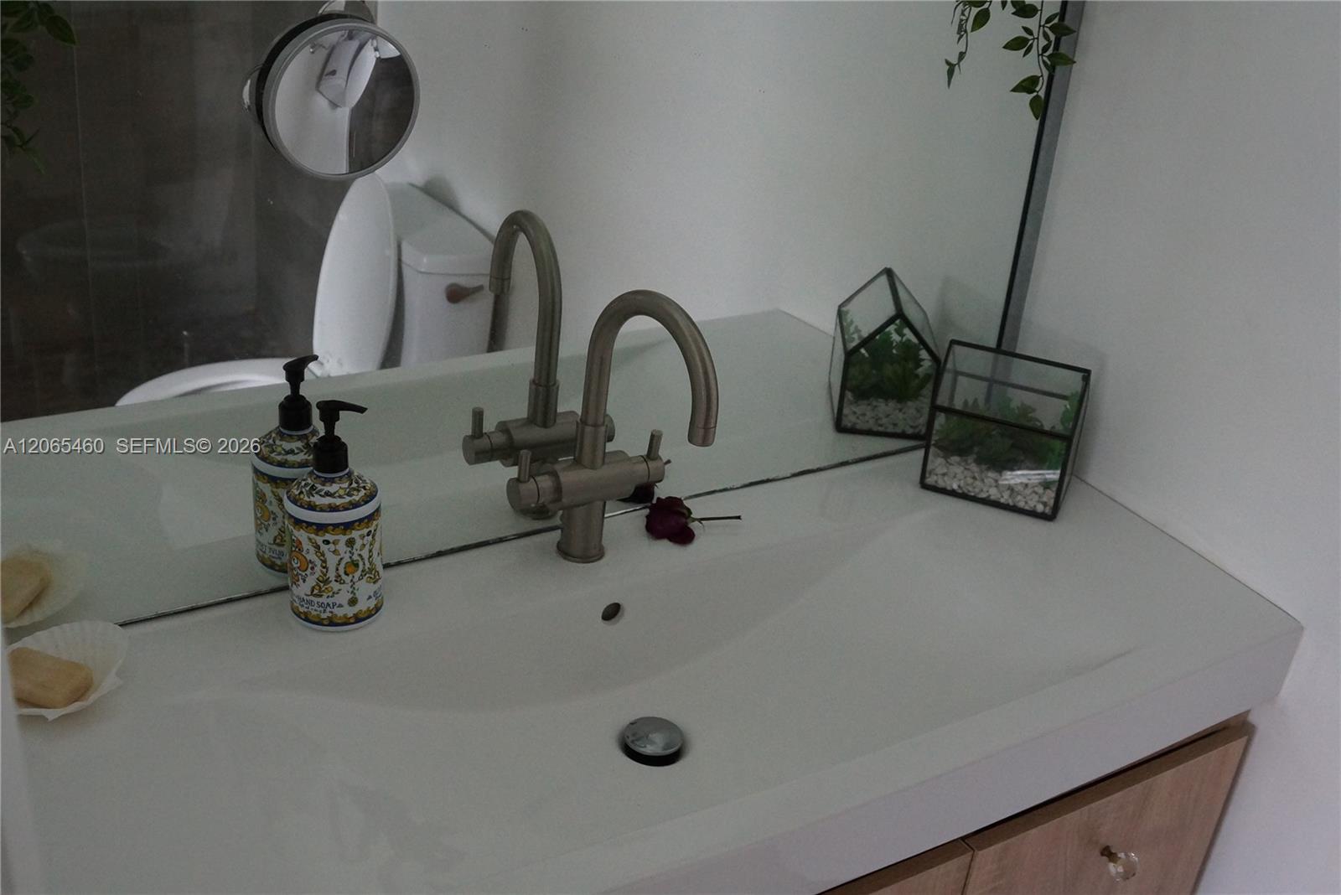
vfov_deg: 35.1
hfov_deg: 50.7
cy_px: 448
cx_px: 670
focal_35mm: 38
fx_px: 1416
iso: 1000
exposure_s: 1/160
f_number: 4
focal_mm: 18
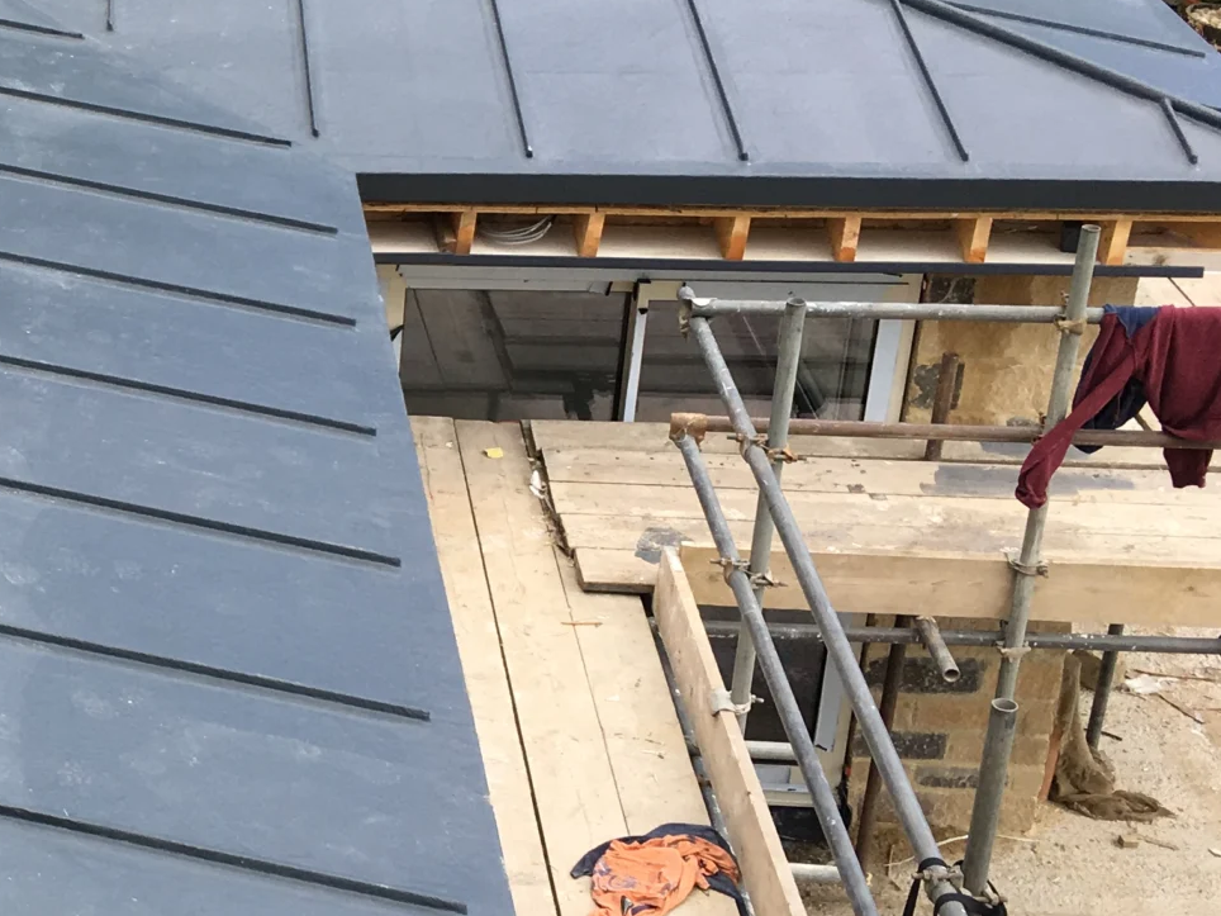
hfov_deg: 22.8
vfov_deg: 19.1
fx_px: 2716
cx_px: -333
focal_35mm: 77
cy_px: 379
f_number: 2.2
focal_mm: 4.15
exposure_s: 1/496
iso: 25
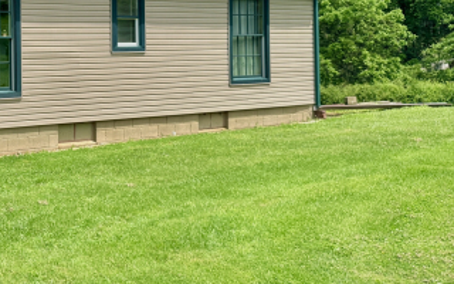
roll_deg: -0.2
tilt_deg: +0.6
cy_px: 34
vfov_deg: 23.8
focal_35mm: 53
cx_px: -1
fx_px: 656
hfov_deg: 34.7
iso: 100
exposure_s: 1/2801
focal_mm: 6.76
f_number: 1.78
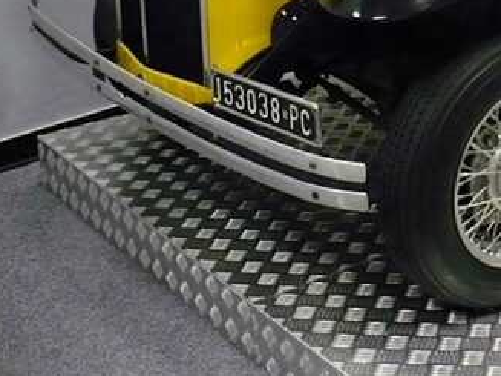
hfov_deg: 21.2
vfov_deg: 16.4
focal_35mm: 87
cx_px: 579
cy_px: -60
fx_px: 1259
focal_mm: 6.1
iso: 400
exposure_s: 1/40
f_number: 2.8
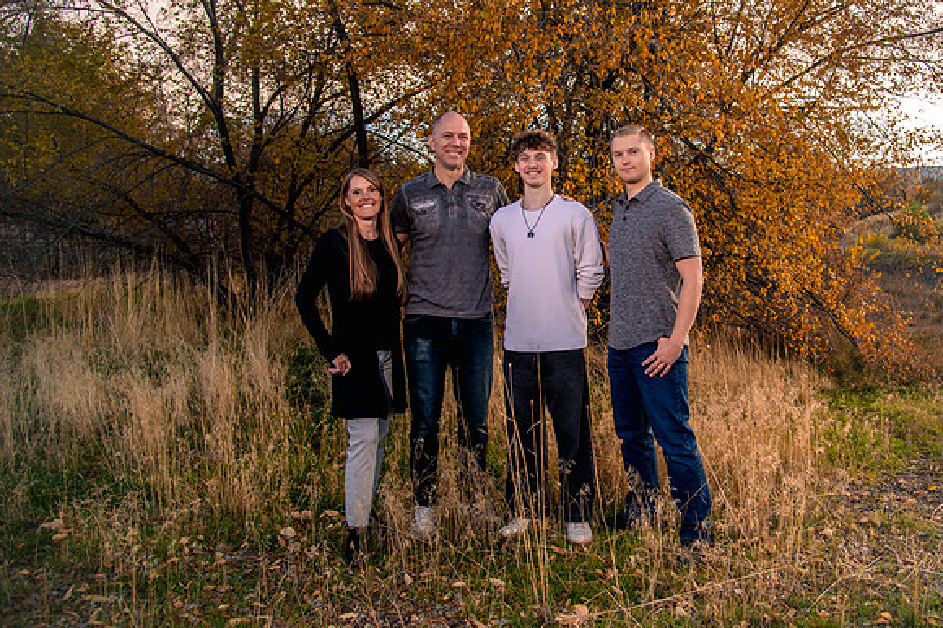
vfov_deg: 42.4
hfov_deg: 59.7
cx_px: 597
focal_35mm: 31
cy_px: 268
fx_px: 808
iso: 400
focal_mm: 24
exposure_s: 1/500
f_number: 4.5
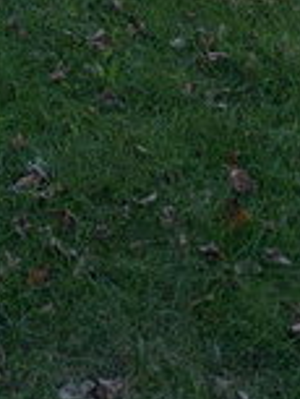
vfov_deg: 13.6
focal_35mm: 116
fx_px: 1339
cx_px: -138
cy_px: -476
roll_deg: -0.7
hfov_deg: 12.2
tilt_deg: +9.0
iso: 50
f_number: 1.6
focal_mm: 5.96
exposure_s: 1/274
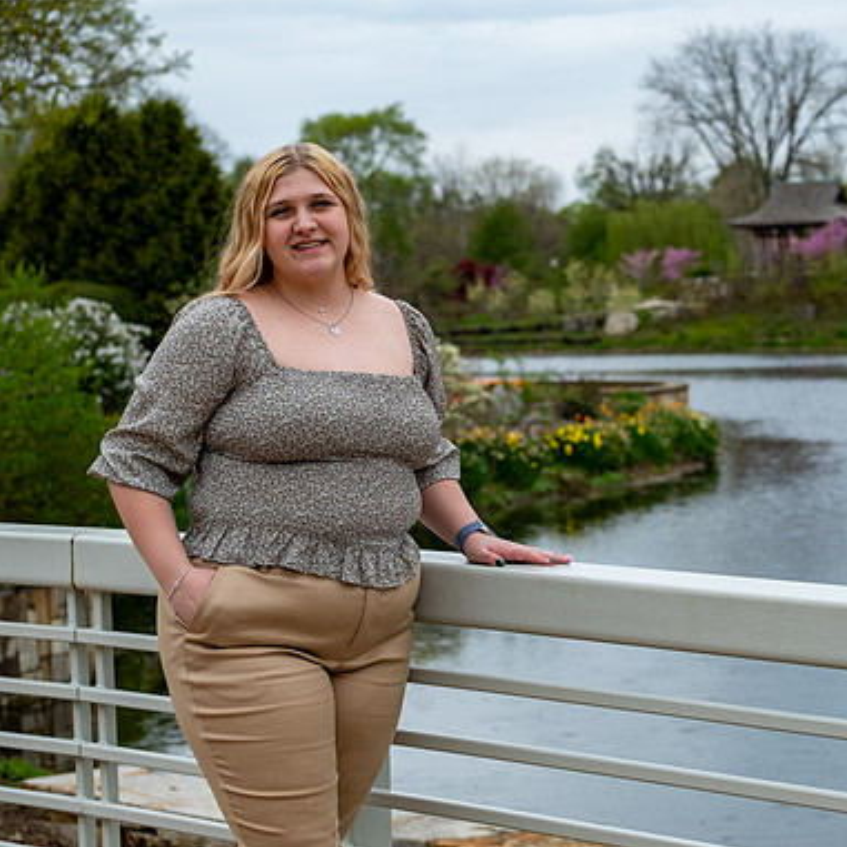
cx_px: 607
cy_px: 424
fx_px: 2685
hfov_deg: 17.8
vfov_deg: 17.9
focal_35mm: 97
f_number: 4
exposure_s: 1/500
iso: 250
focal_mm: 50
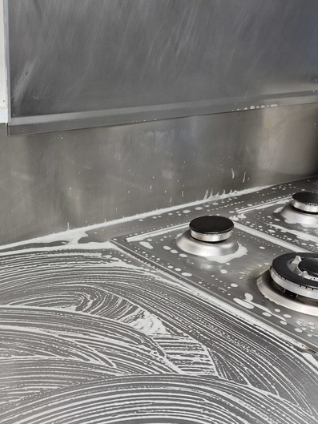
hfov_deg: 34.7
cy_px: 330
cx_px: 56
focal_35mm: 40
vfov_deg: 44.8
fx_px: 490
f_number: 1.8
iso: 100
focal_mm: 5.4
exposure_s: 1/100
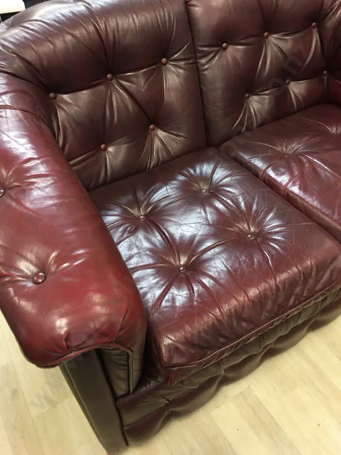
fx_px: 381
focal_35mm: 29
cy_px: 228
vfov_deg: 61.7
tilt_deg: -45.0
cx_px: 170
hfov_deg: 48.2
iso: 80
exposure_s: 1/17
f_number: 2.2
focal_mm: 4.15
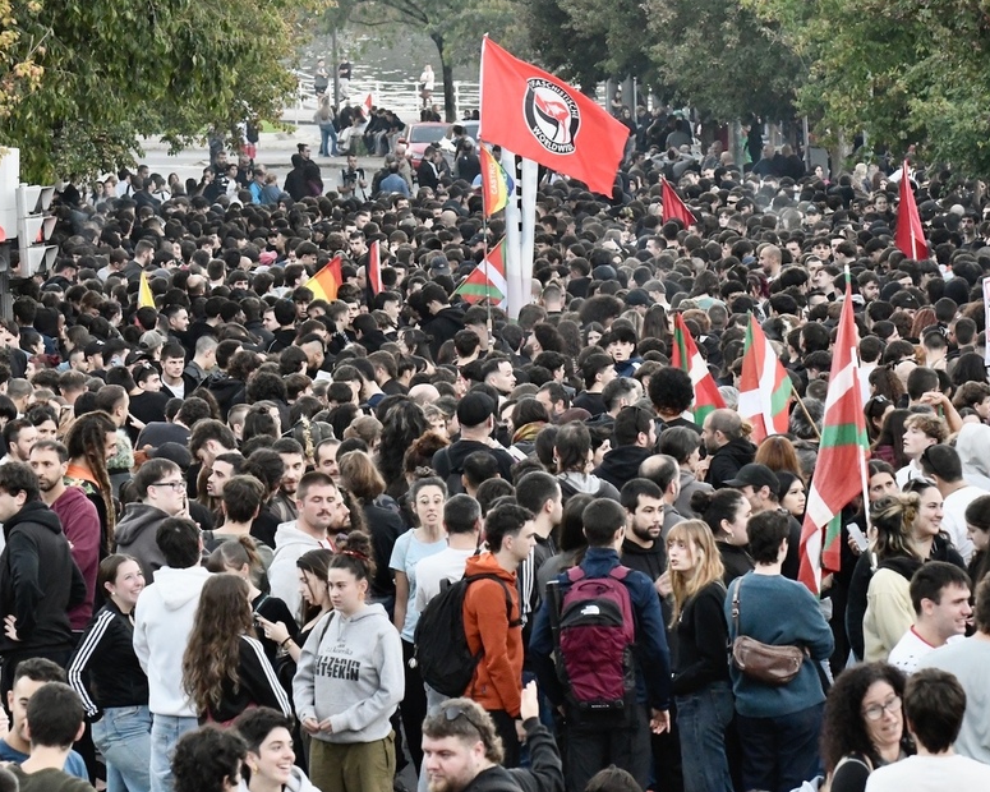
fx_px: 6475
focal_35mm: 221
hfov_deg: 8.7
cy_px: 397
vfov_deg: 7.0
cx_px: 455
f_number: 8
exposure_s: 1/200
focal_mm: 130
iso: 7200
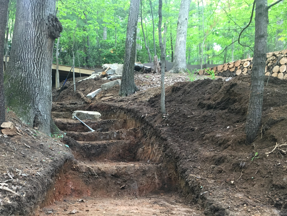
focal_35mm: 40
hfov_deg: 46.4
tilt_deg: +8.9
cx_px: 107
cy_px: 142
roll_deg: +1.6
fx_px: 332
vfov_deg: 35.7
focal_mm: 4.15
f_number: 2.2
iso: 80
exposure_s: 1/30
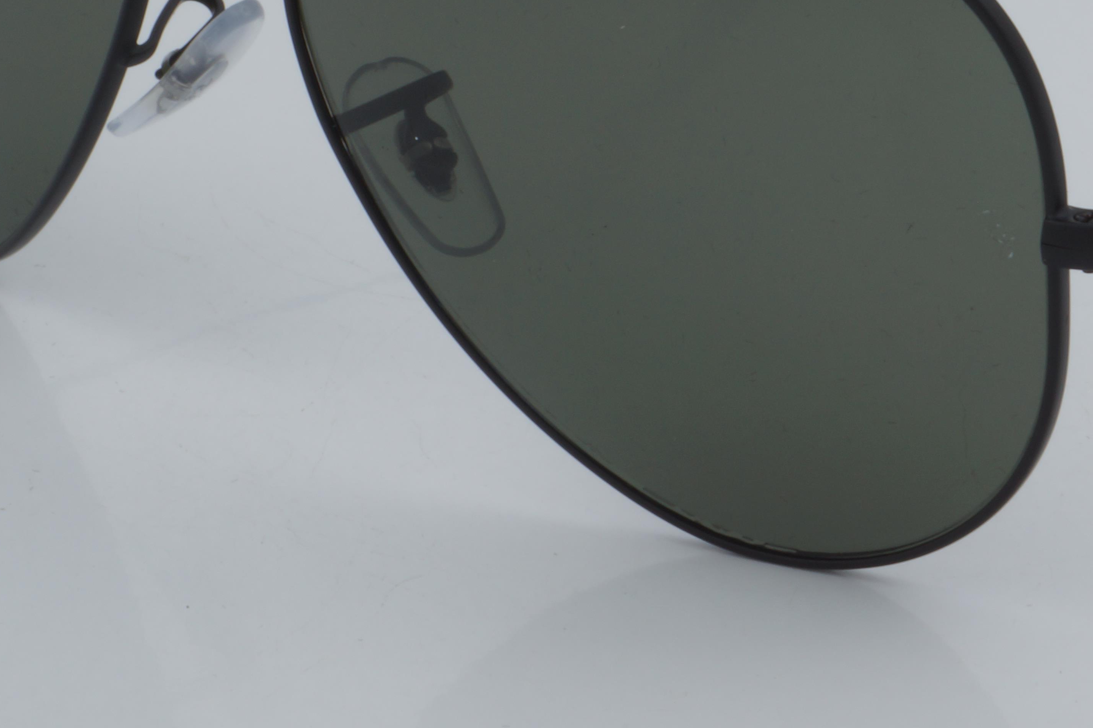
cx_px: 821
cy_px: 46
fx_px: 4767
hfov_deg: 13.0
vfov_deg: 8.7
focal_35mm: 157
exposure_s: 1/4
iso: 100
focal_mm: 50
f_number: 32
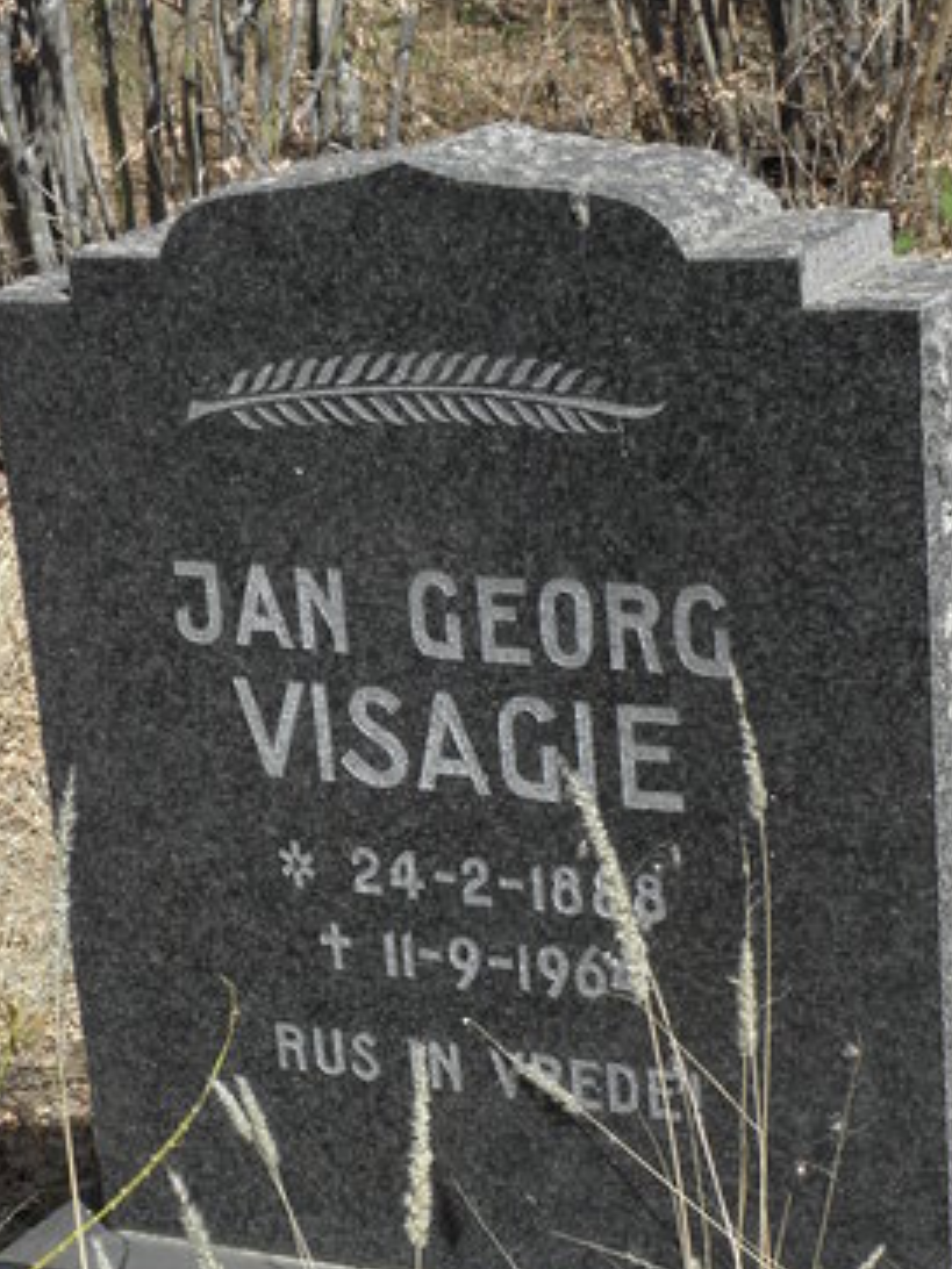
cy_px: 1084
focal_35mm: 90
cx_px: 450
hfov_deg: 16.4
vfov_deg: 21.4
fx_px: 3300
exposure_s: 1/250
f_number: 5.6
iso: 64
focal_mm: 7.31
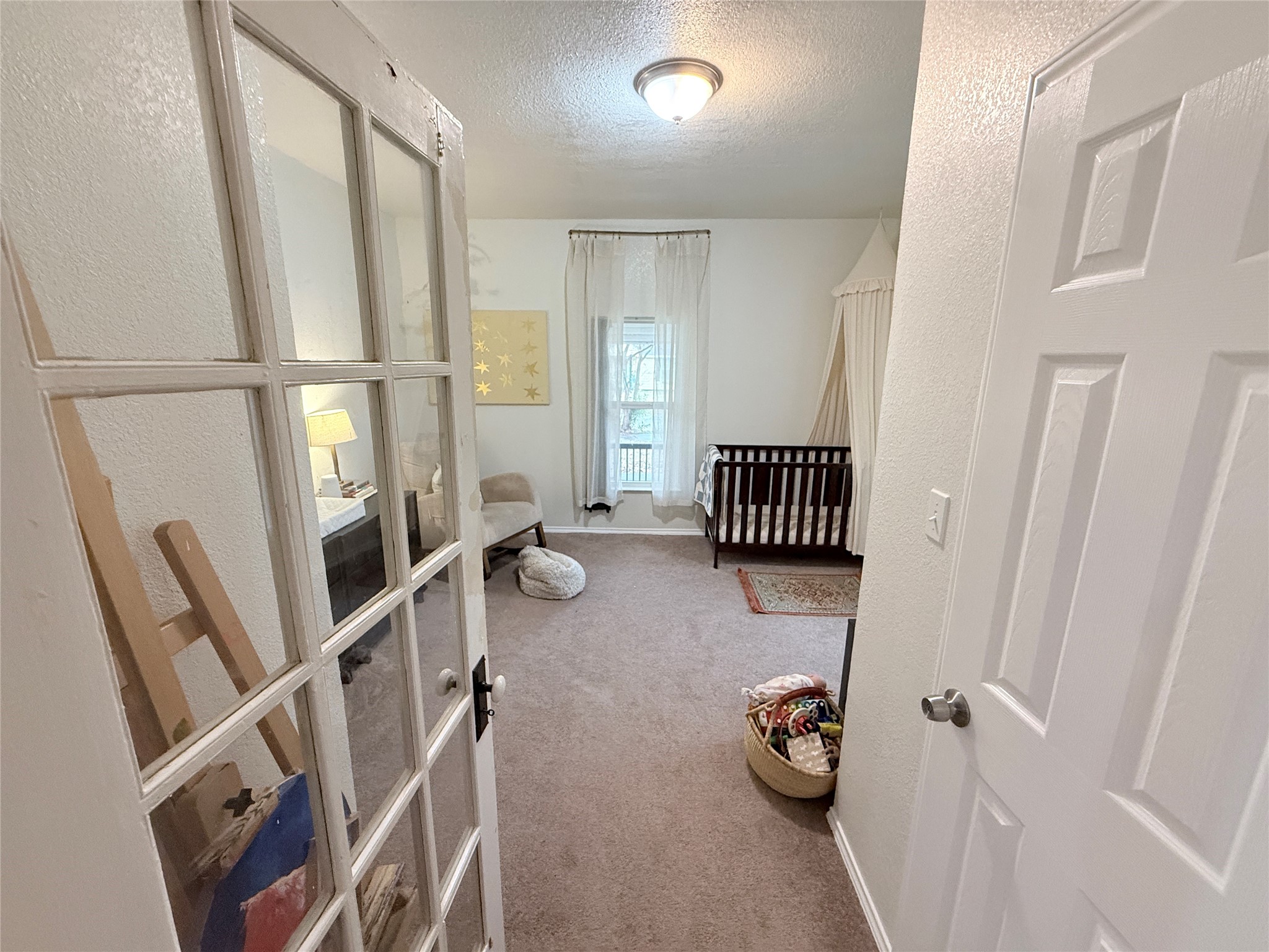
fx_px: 513
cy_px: 476
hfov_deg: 102.1
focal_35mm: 14
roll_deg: -0.5
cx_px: 634
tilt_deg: -12.3
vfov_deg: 85.7
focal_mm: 2.22
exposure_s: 1/60
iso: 500
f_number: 2.2
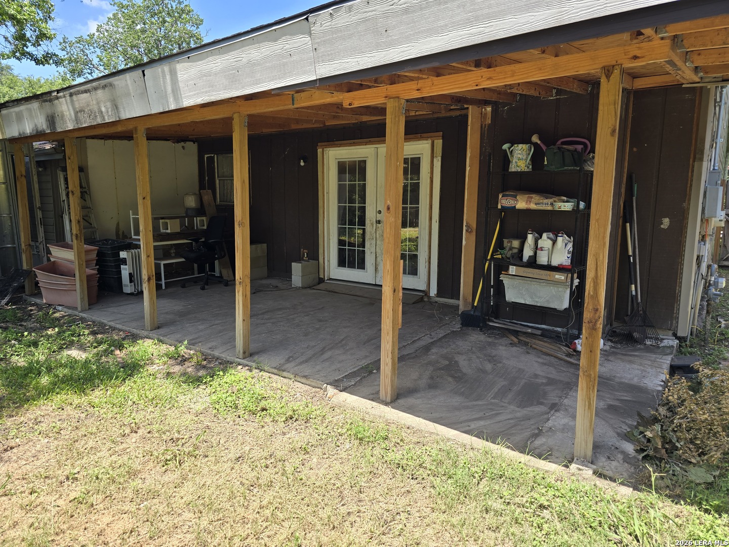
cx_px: 364
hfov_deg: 73.9
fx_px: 484
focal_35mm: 23
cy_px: 274
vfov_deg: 58.9
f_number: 1.7
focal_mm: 6.3
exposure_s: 1/180
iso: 12
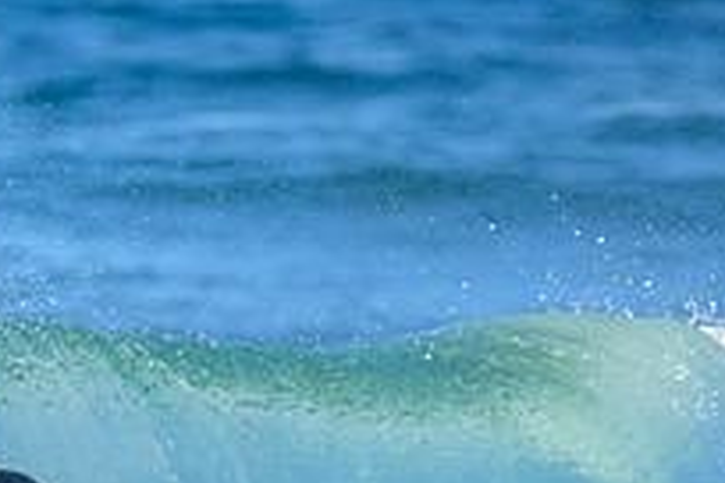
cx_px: -136
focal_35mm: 2829
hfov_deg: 0.7
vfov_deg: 0.5
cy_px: 510
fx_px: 56968
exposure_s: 1/2000
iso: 800
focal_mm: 800
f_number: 6.3
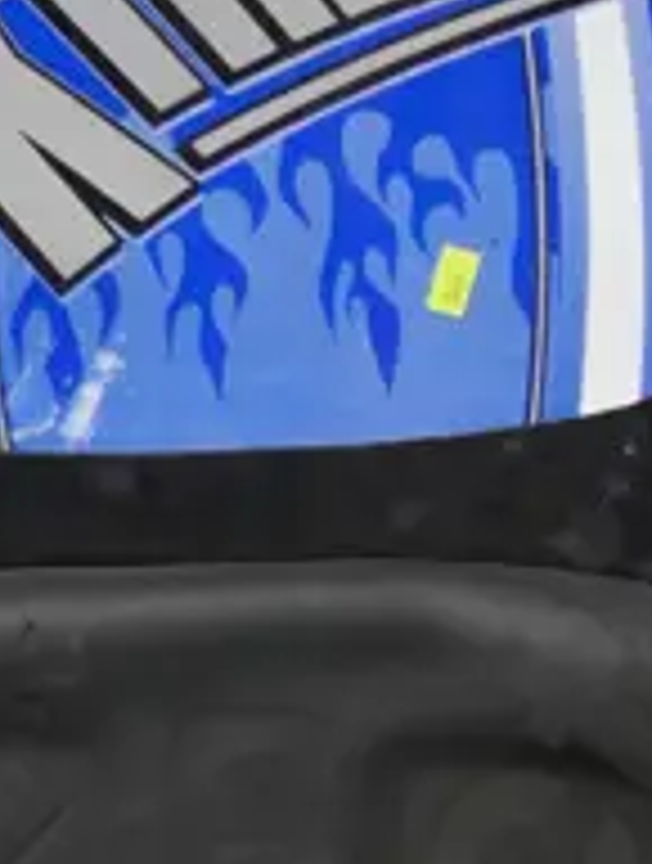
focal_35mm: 149
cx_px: 416
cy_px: 1030
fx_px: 3725
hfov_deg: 10.0
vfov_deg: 12.9
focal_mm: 14
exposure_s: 1/60
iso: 1000
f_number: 3.5
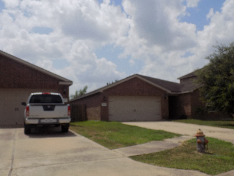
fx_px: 277
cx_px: 117
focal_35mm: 41
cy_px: 88
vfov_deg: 35.1
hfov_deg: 45.8
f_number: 11.5
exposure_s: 1/200
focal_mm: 7.3
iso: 80
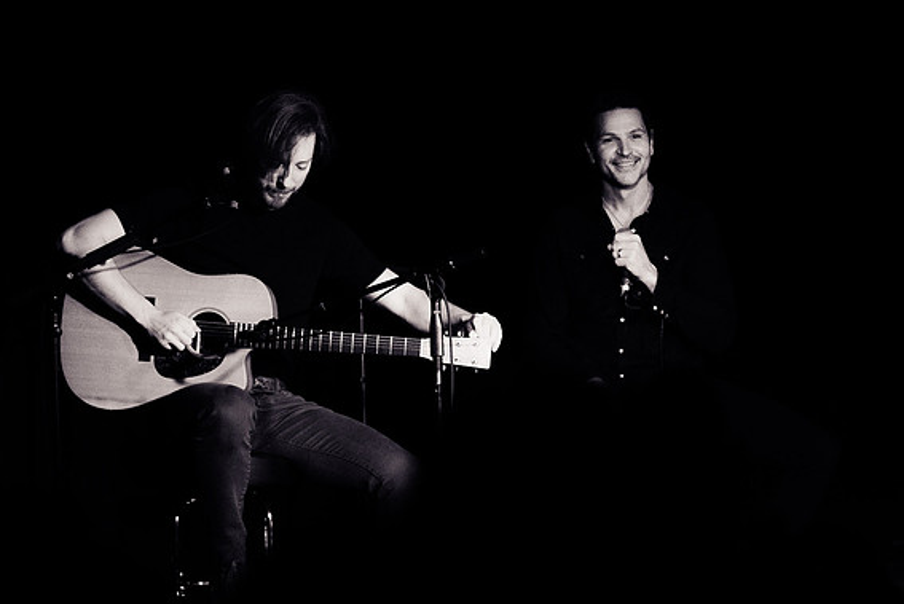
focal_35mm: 99
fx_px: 2488
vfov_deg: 13.8
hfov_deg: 20.5
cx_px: 625
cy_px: 256
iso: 2500
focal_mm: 70
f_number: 3.5
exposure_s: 1/640
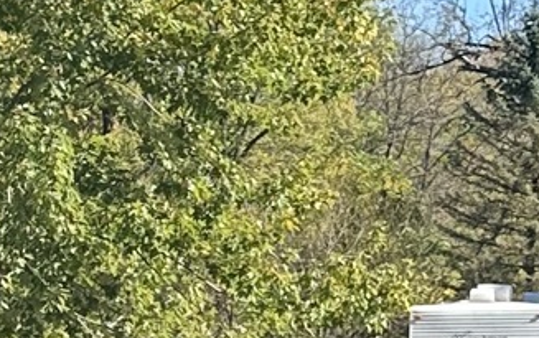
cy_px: 643
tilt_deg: -8.8
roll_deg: -0.4
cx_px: 376
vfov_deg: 7.1
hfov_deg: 11.7
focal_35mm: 179
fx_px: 2632
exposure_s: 1/1412
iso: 80
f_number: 1.78
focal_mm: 6.86
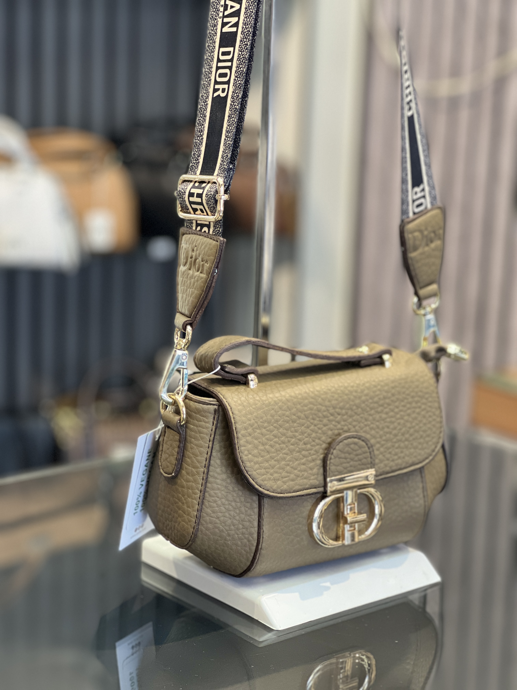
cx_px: 258
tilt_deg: -12.0
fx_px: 1533
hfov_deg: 19.1
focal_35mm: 77
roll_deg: -1.9
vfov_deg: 25.3
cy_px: 345
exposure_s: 1/100
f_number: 2.8
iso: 200
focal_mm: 9
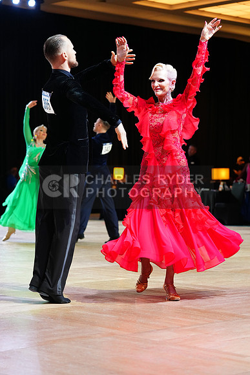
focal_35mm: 90
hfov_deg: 15.2
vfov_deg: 22.6
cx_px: 125
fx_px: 937
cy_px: 188
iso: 2500
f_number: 4
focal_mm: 90
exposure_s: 1/250
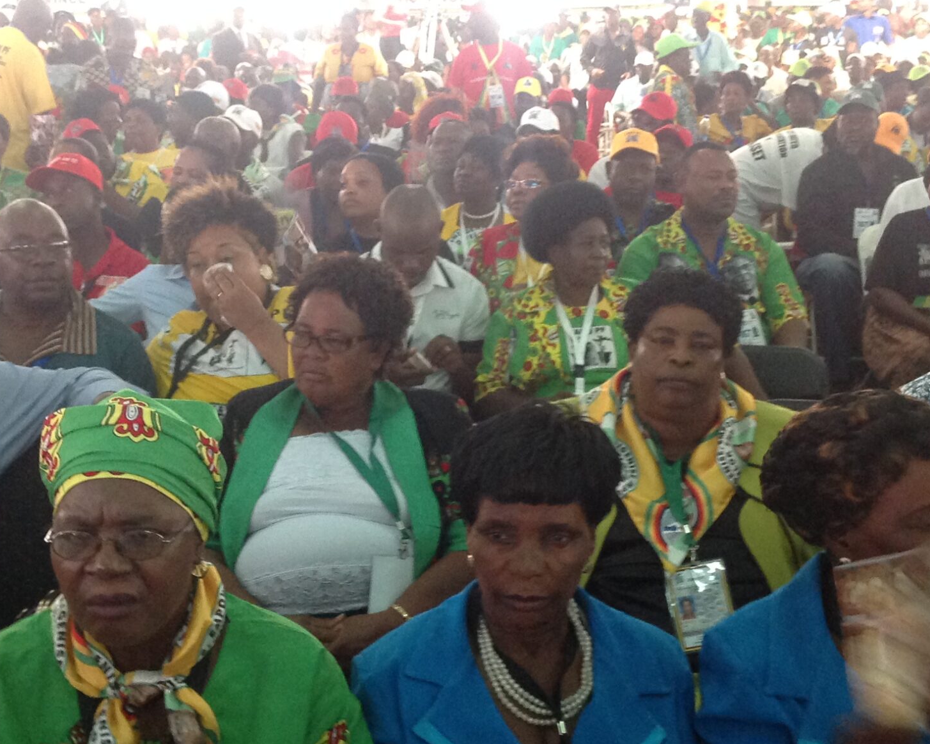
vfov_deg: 25.4
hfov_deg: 31.4
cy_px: 426
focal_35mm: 60
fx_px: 1651
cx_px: 421
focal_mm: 4.28
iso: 250
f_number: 2.4
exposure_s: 1/15
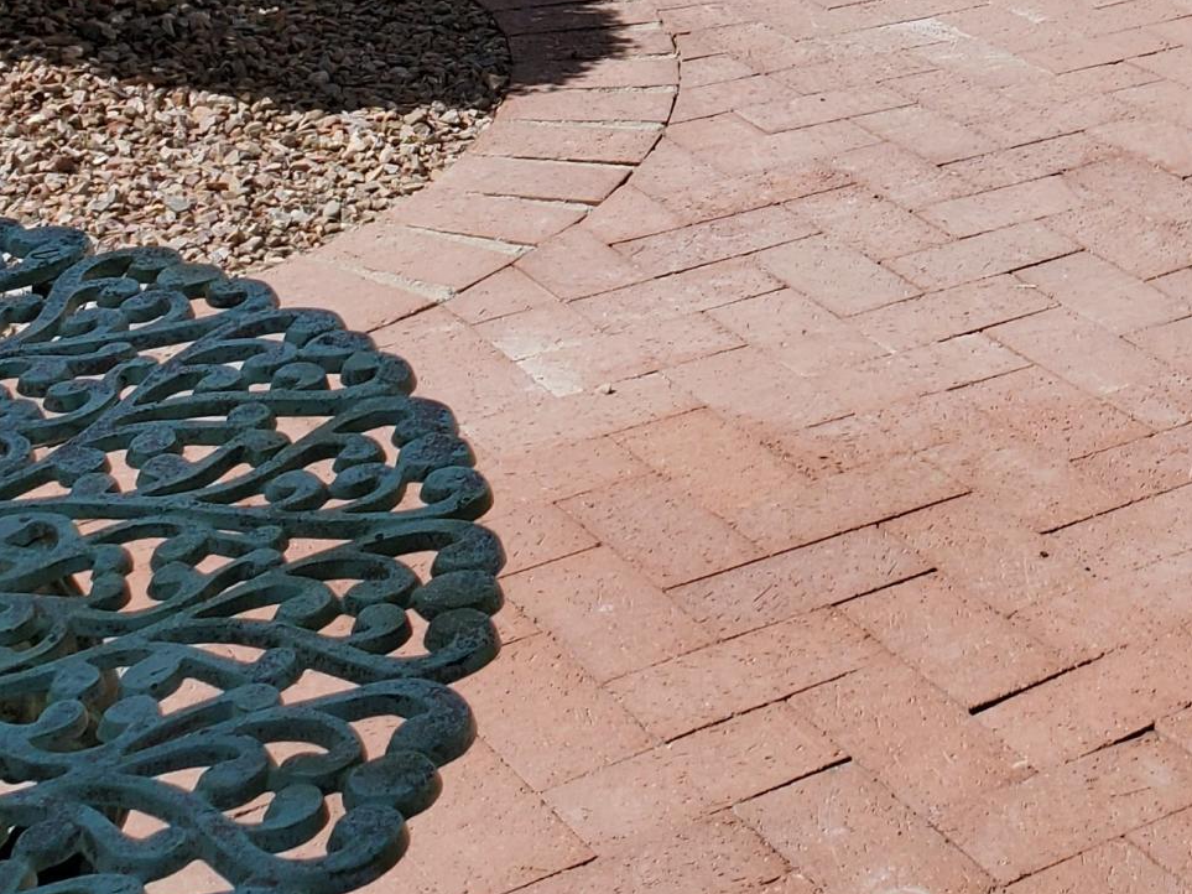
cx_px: 1440
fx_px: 2789
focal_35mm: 81
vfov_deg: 16.7
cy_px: -396
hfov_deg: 22.2
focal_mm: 4.3
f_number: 2.4
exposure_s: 1/2054
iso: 50
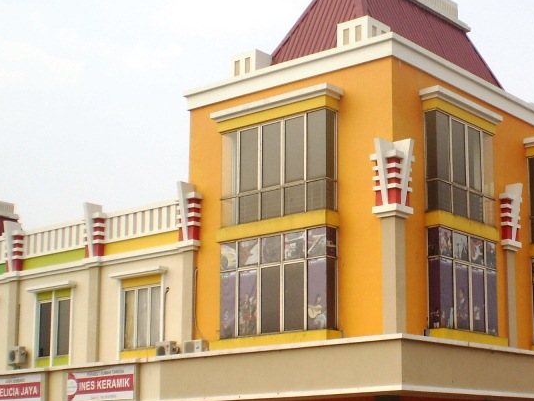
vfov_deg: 21.2
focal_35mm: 69
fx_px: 1065
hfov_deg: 27.3
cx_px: 460
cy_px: 286
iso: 64
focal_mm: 6.3
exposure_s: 1/1250
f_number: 4.6
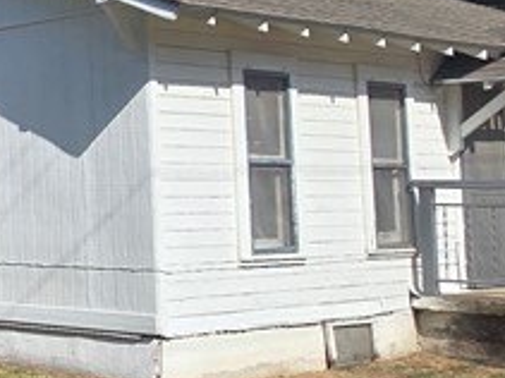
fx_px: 919
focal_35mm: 63
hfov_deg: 16.7
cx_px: -625
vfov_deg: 23.2
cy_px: 158
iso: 50
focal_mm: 2.2
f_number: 2.2
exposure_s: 1/2134
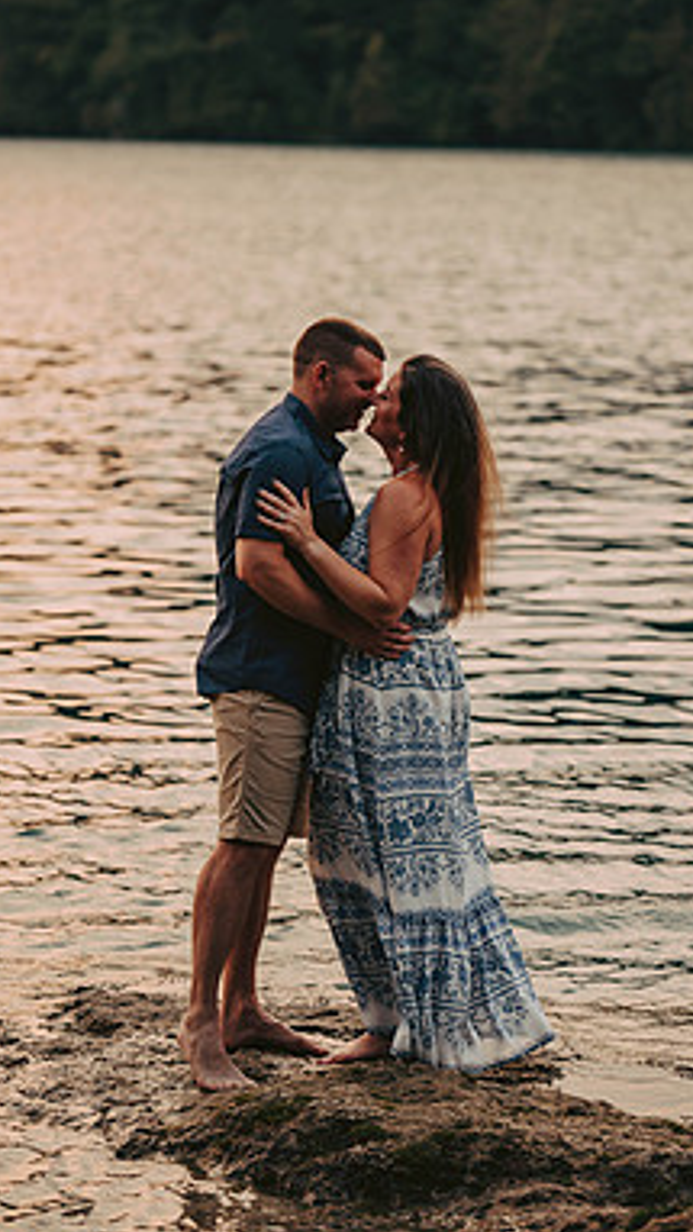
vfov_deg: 15.0
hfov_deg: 8.5
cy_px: 539
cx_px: 338
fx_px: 4669
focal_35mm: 143
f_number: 2.8
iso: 250
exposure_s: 1/250
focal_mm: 116
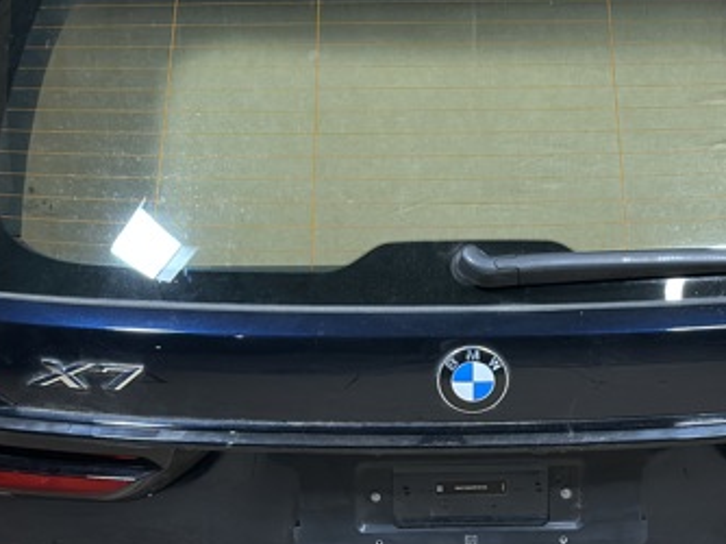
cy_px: 223
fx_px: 1928
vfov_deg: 16.0
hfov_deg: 21.3
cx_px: 463
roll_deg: +0.1
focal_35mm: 92
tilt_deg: -21.2
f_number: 1.78
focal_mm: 6.86
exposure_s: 1/33
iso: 250
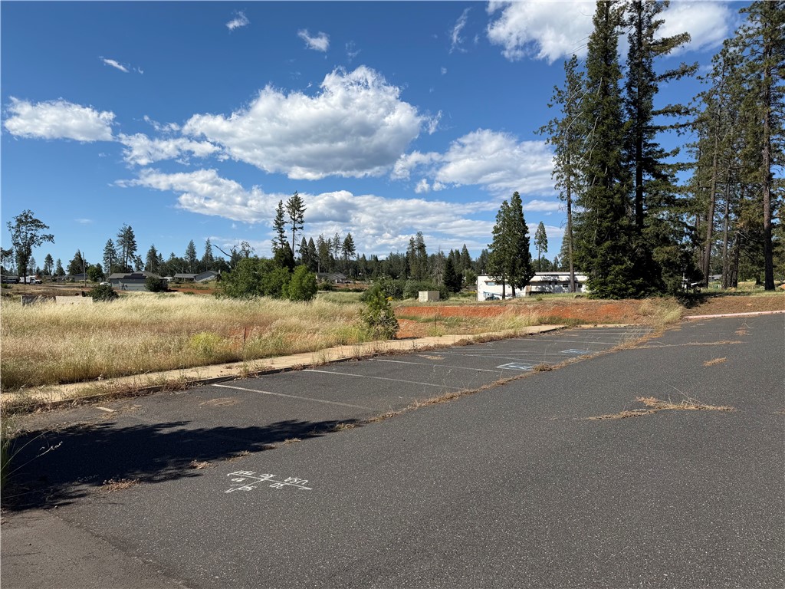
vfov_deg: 56.8
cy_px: 294
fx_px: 544
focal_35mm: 24
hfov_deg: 71.6
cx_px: 392
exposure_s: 1/5714
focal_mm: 6.76
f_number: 1.78
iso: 80
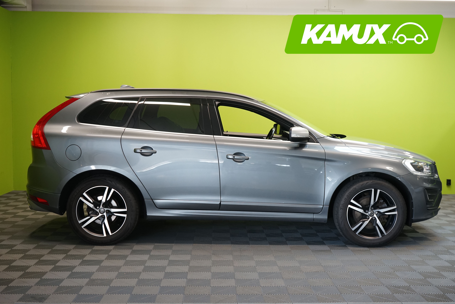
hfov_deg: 45.4
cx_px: 228
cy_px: 152
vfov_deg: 31.2
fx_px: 543
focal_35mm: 43
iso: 1250
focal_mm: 43
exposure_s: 1/30
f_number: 6.3
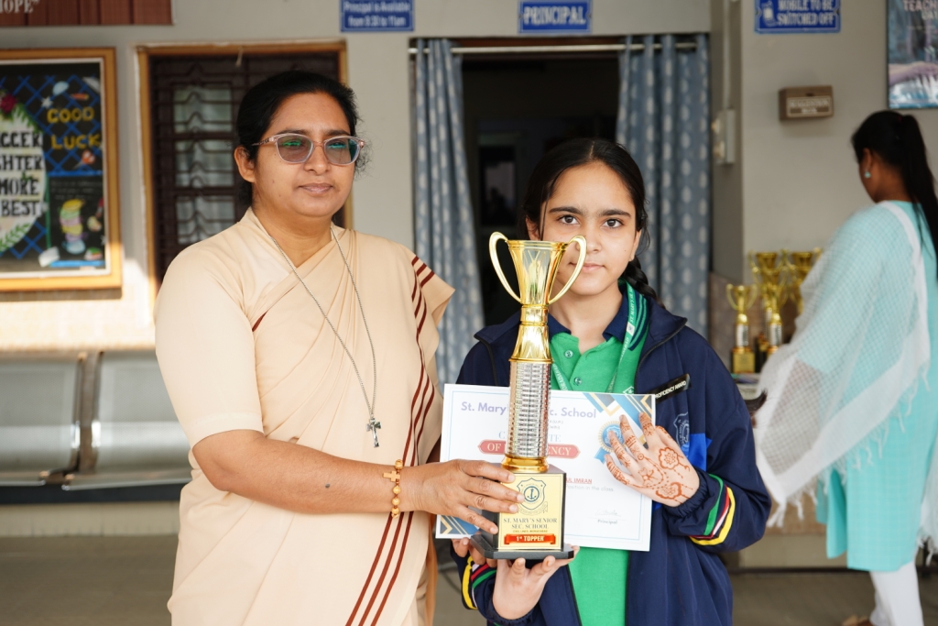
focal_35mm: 52
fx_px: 1355
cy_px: 313
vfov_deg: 26.0
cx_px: 469
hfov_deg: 38.2
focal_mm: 52
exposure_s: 1/80
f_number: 5.6
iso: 100
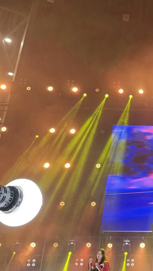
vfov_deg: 40.3
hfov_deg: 21.5
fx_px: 368
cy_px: 101
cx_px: 193
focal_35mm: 51
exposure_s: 1/98
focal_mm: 6.76
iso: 200
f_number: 1.78
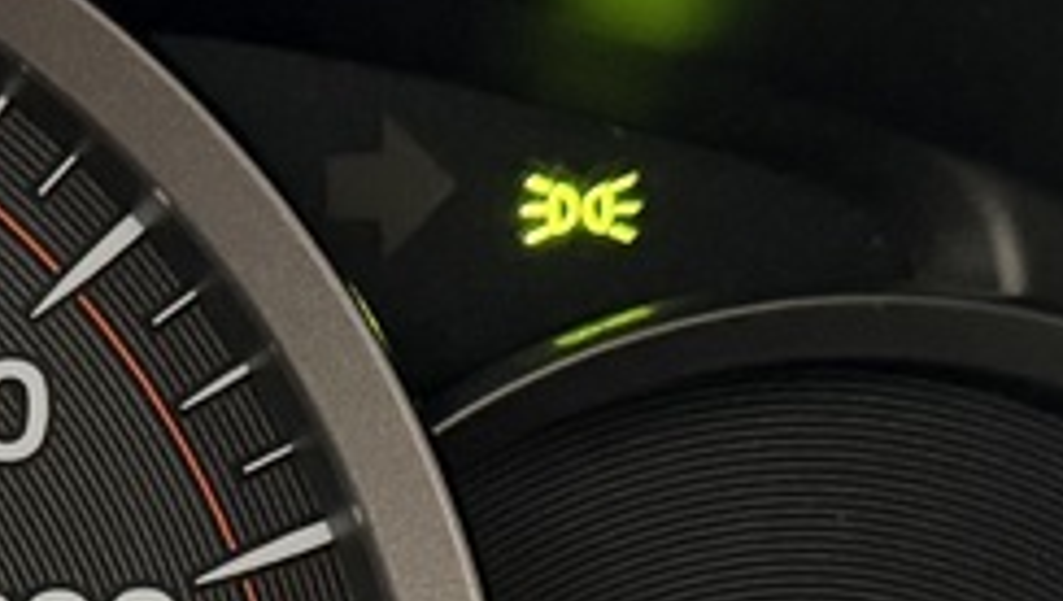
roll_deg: -1.7
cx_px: -640
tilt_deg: -27.7
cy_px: 910
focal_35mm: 154
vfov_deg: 7.8
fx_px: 4346
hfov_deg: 13.0
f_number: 1.78
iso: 1600
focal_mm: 6.76
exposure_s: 1/25
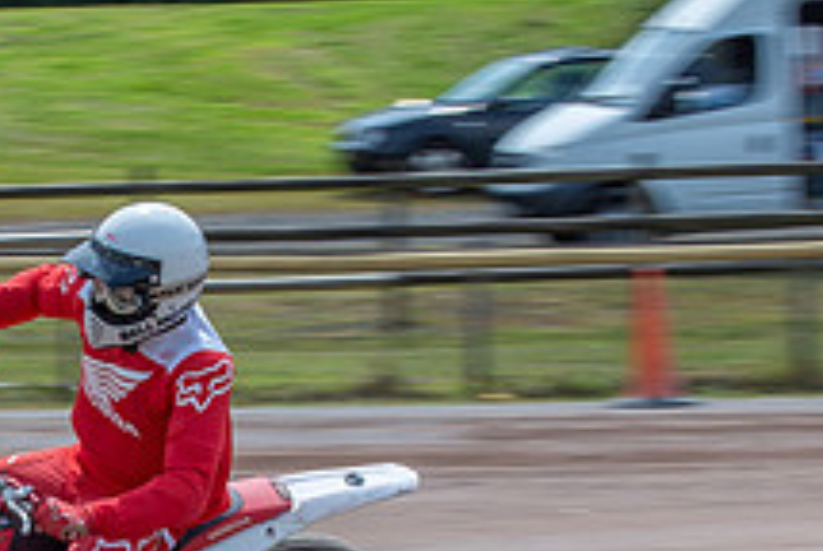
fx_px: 4281
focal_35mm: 187
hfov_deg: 10.9
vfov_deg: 7.3
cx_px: 53
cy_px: 550
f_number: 8
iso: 160
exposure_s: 1/250
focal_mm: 31
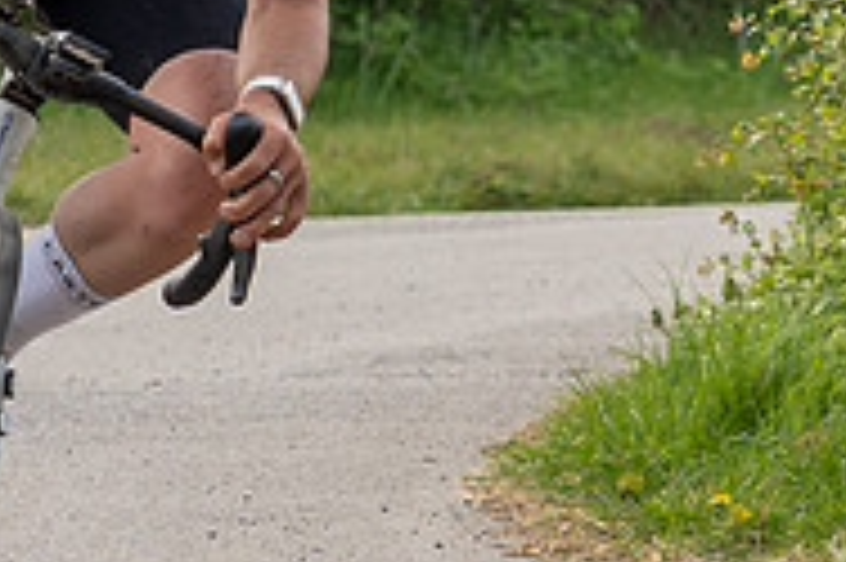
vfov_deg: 2.9
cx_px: 154
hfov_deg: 4.3
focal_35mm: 478
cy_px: -224
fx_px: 11223
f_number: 3.5
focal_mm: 62
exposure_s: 1/1000
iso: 125
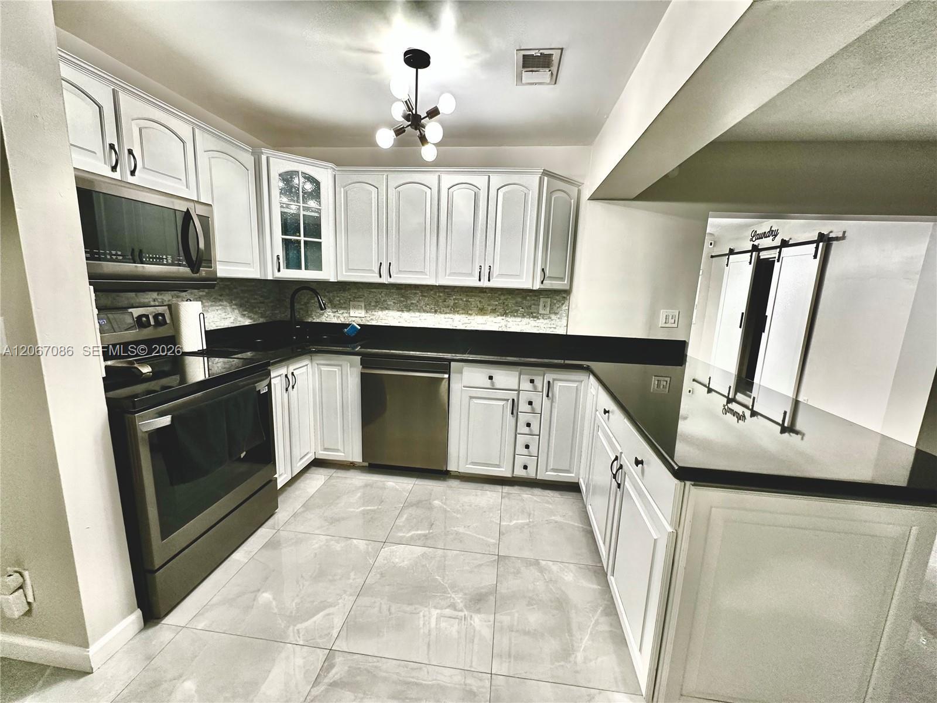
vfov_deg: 85.7
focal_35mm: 14
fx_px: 379
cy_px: 352
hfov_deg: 102.1
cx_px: 468
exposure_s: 1/60
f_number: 2.2
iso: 160
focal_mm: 2.22
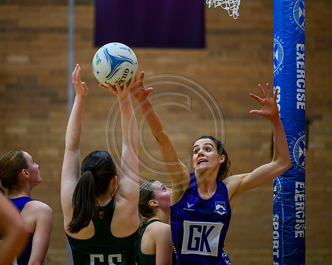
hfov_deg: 9.6
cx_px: 155
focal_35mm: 202
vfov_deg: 7.6
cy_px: 132
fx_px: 1983
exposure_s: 1/1000
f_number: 2.8
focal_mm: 180
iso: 4000
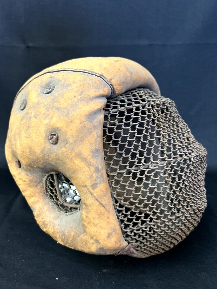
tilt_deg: -19.2
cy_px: 144
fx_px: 217
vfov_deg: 67.3
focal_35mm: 26
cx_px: 108
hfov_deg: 53.1
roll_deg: -0.3
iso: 500
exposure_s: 1/50
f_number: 1.5
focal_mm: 5.7
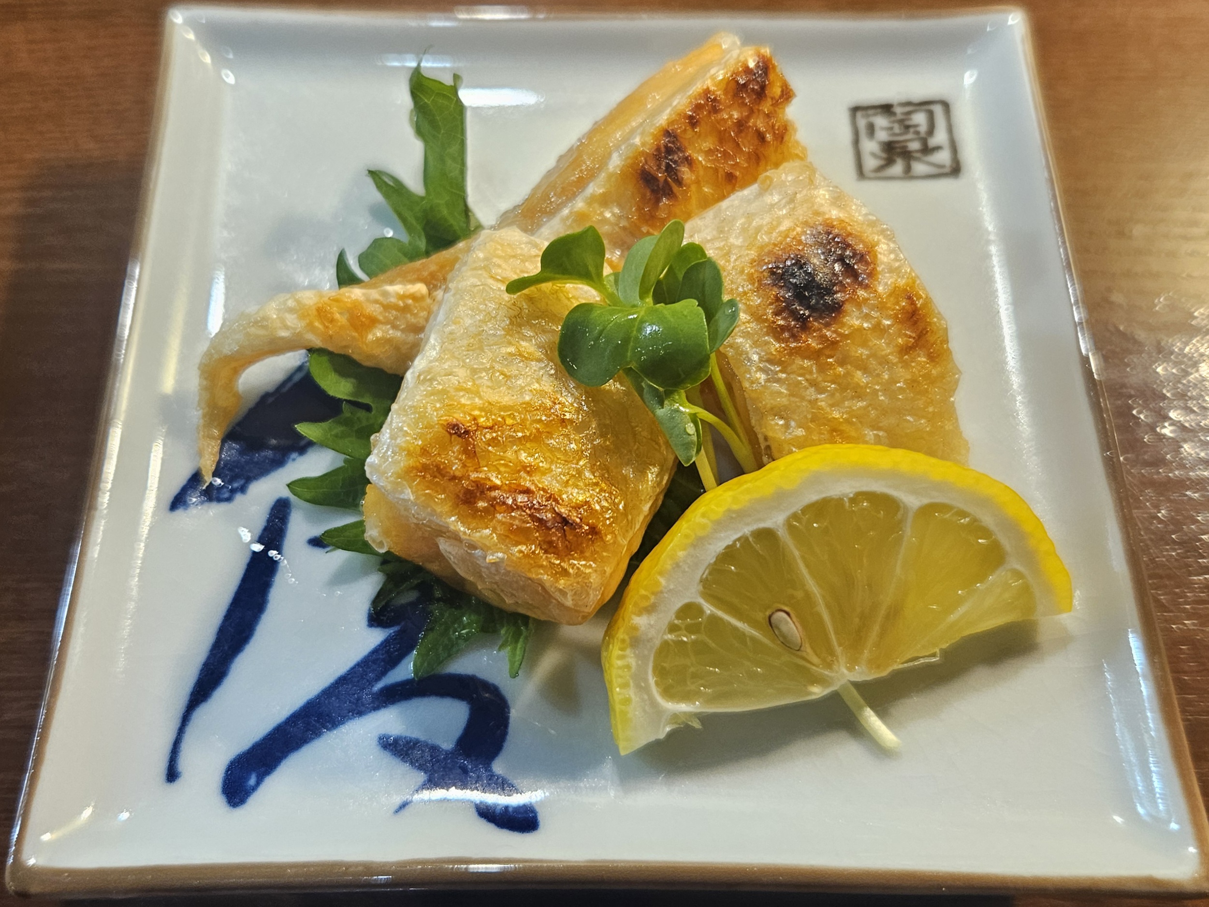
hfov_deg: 73.9
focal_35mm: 23
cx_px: 604
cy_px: 454
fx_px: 803
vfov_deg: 58.9
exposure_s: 1/101
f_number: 1.8
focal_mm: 5.4
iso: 160
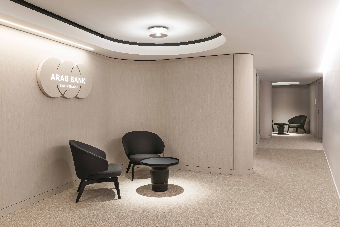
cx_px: 160
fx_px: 283
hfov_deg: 61.9
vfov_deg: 43.6
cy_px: 107
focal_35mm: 30
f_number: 14
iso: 100
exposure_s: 1.3
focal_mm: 27
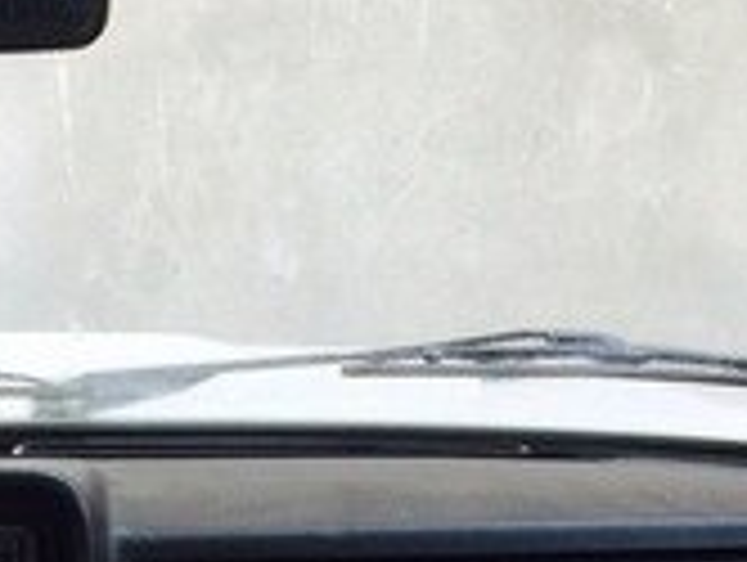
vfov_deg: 12.1
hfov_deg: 16.5
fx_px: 2485
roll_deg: +0.3
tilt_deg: -19.1
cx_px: -117
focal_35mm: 115
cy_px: 919
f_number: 2.2
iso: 40
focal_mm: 4.15
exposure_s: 1/100
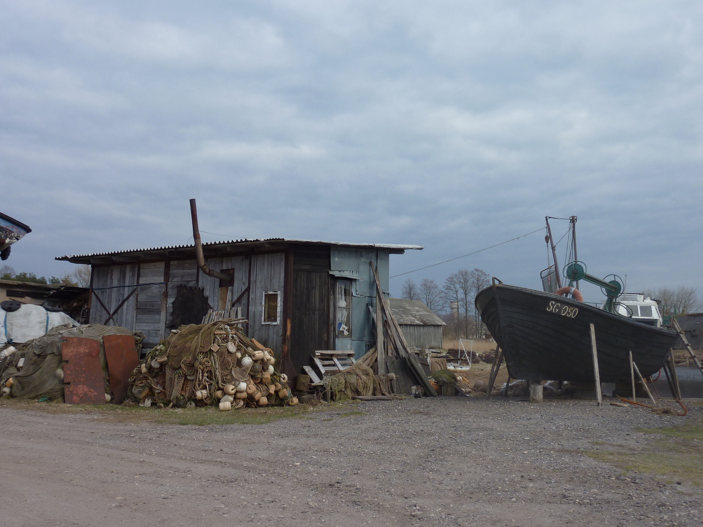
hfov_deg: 56.8
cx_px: 352
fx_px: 650
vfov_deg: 44.2
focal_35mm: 32
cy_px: 264
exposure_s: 1/400
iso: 80
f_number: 4
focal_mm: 5.3
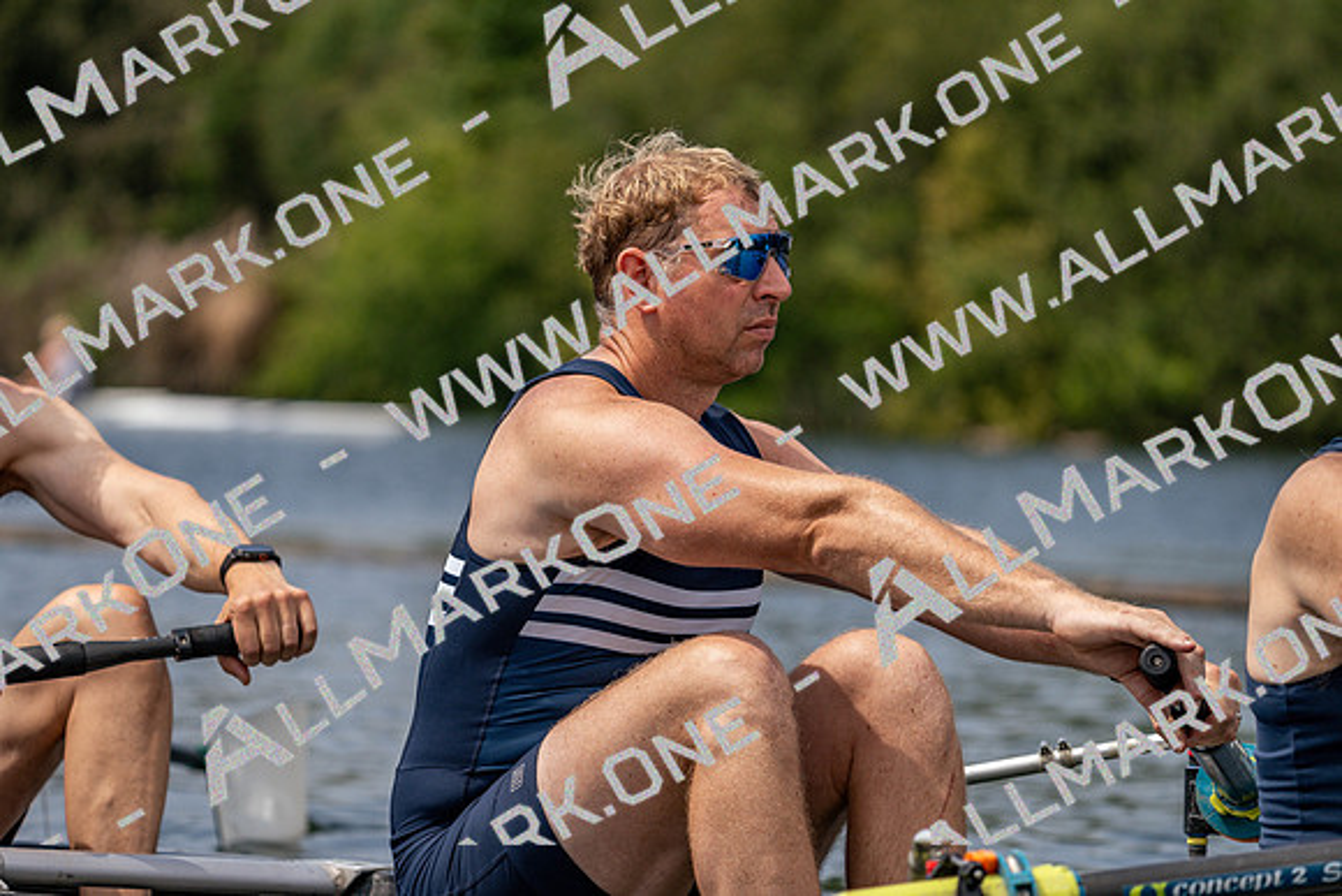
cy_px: 448
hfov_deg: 8.2
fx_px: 9321
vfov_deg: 5.5
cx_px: 671
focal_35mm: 250
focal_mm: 250
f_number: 5.6
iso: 200
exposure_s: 1/1600
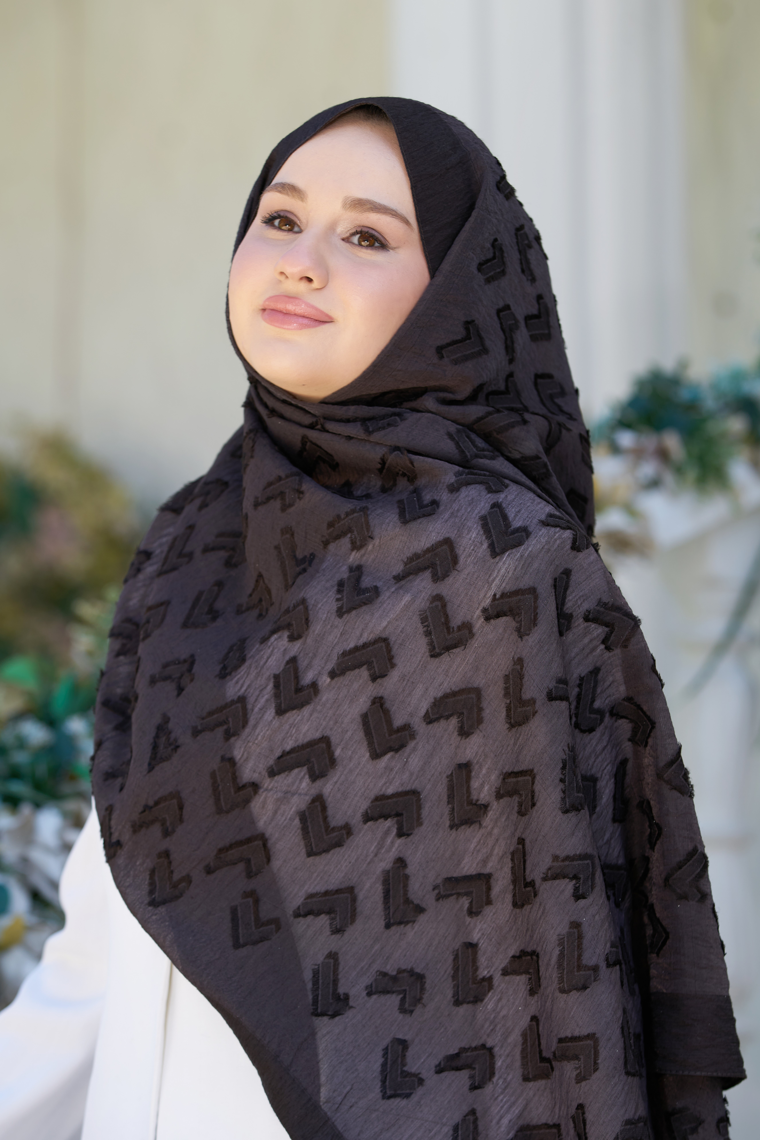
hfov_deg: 13.0
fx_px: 3324
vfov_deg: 19.5
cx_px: 380
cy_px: 570
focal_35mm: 105
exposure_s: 1/250
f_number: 4
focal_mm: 105
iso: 100
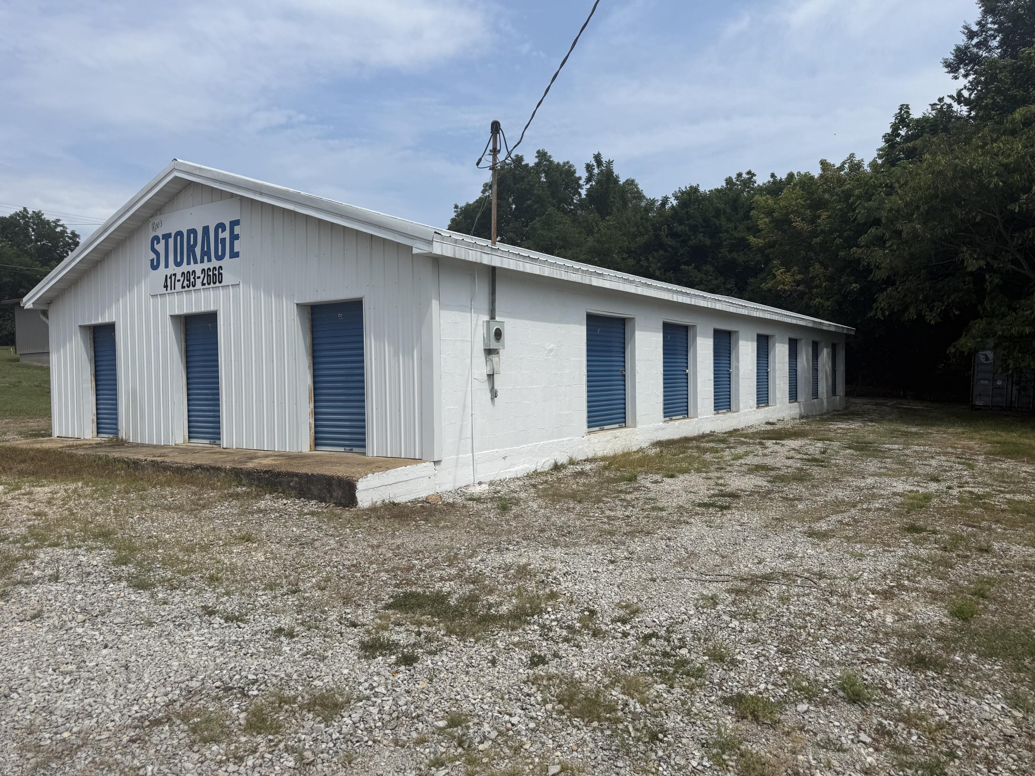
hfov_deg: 71.6
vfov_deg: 56.8
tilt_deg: -0.6
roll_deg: +0.8
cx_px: 518
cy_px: 388
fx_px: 718
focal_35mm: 24
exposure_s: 1/6711
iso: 80
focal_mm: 6.76
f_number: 1.78
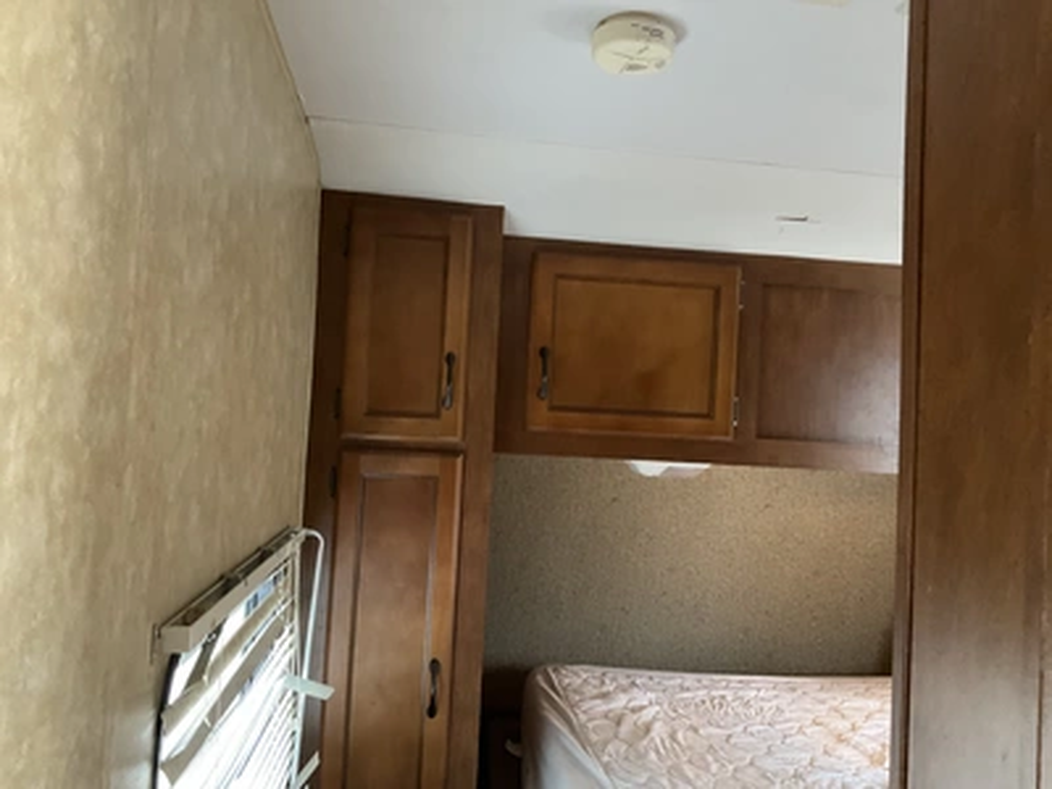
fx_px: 881
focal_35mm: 29
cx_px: 526
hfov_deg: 61.7
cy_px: 394
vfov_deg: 48.2
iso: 320
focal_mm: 3
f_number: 1.8
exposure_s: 1/58
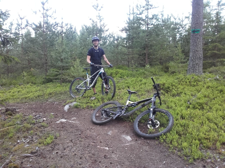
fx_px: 201
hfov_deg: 58.4
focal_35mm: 31
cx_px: 112
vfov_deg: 45.4
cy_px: 84
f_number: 2.2
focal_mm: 3.31
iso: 110
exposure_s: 1/20
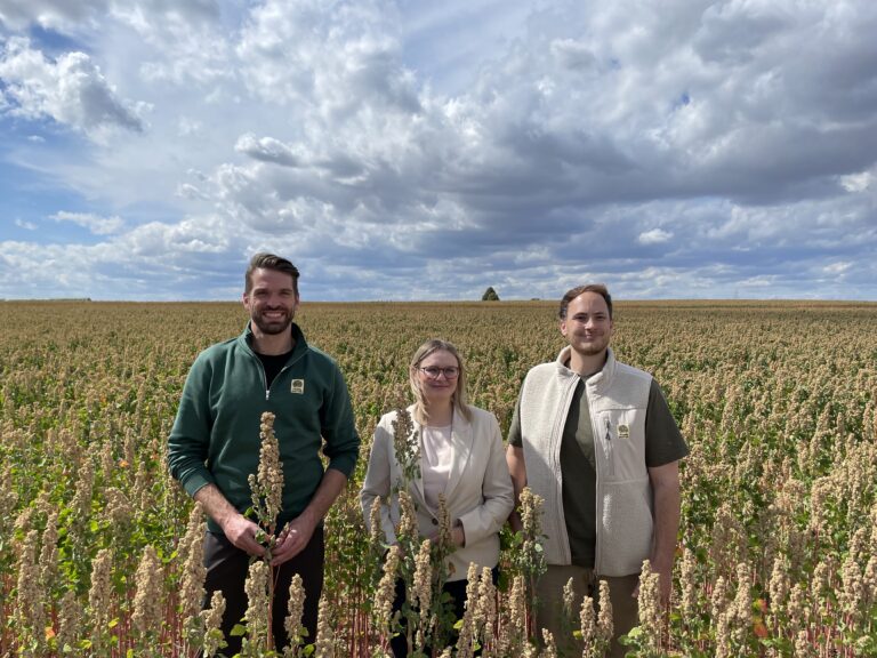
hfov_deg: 67.3
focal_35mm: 26
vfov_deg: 53.1
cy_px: 329
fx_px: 659
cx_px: 438
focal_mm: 4.2
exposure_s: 1/5556
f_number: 1.6
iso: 32
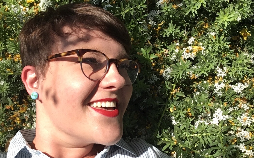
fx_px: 277
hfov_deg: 49.3
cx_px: 126
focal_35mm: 40
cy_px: 101
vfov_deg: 31.8
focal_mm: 2.15
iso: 50
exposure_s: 1/1789
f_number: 2.4
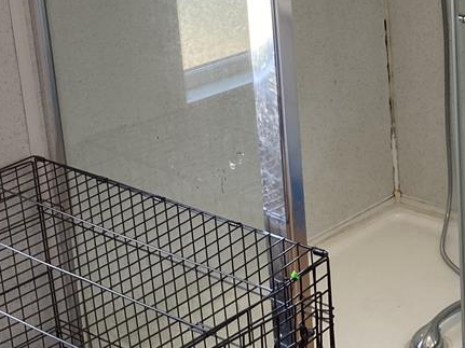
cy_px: 24
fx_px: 1047
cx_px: 495
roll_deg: +2.0
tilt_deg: -13.3
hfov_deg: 23.7
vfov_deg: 18.5
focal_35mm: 78
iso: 64
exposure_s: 1/50
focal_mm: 3.99
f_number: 1.8
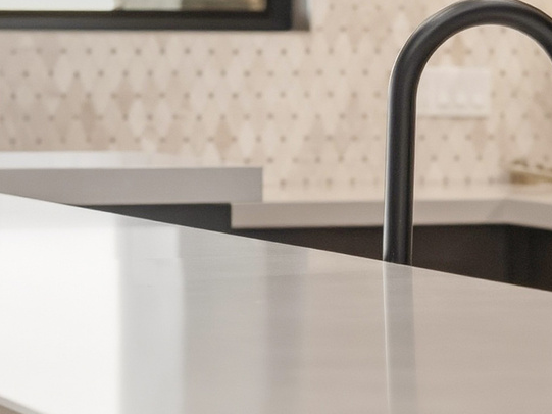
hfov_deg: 10.9
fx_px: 2903
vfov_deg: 8.2
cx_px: 278
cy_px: 173
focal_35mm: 182
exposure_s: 1/60
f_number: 4
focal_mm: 50
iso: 320
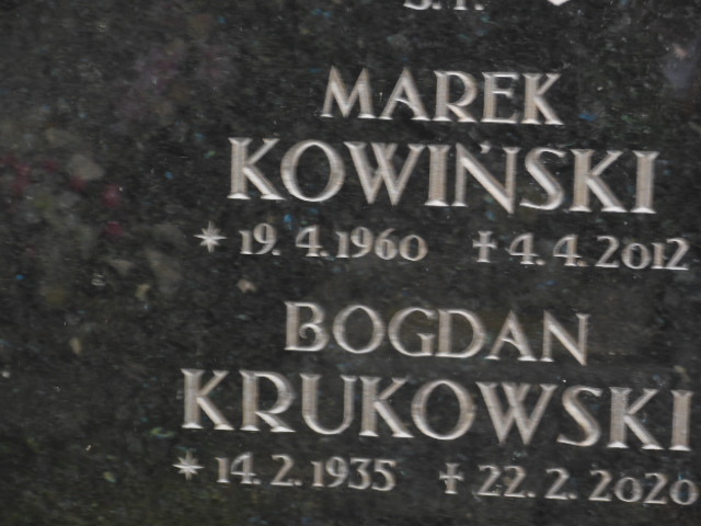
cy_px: 263
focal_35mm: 146
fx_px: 2957
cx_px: 350
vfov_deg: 10.2
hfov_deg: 13.5
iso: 200
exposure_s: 1/60
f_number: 5.2
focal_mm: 26.1
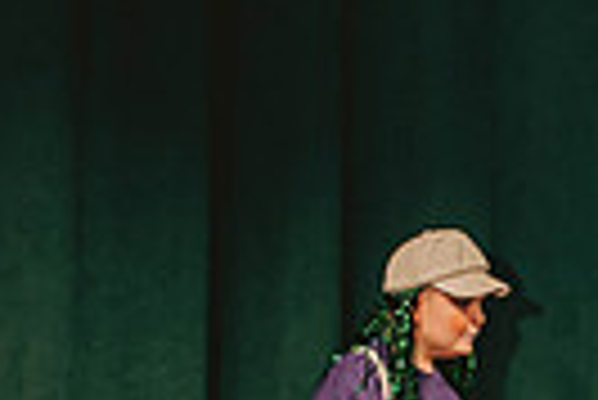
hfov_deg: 4.5
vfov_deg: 3.0
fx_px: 7566
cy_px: 114
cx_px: 1185
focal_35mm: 455
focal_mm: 95
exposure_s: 1/200
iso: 1000
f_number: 2.8
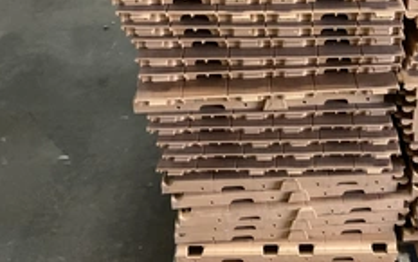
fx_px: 604
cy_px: 78
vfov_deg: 24.2
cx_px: 337
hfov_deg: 36.8
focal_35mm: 53
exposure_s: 1/60
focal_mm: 3
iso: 200
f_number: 1.8
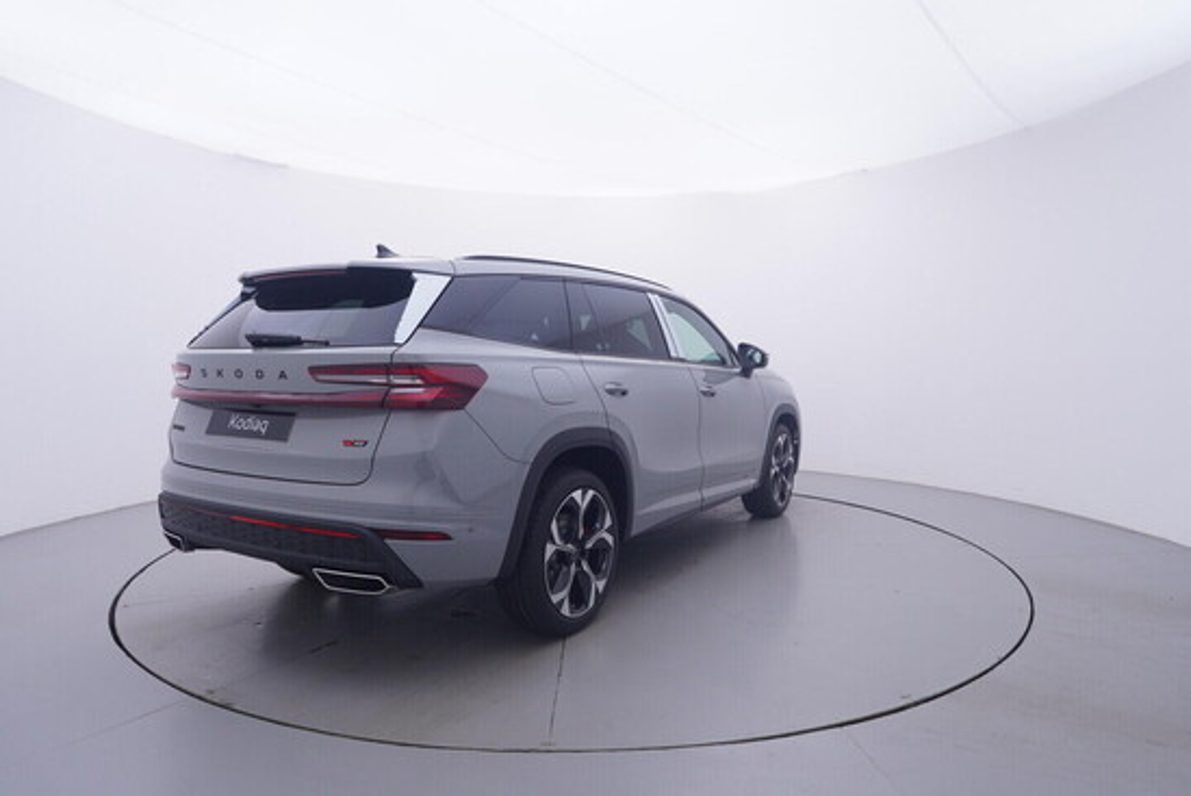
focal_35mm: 22
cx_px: 596
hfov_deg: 77.3
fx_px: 745
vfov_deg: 56.2
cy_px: 398
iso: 200
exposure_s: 1/80
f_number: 5
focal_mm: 15
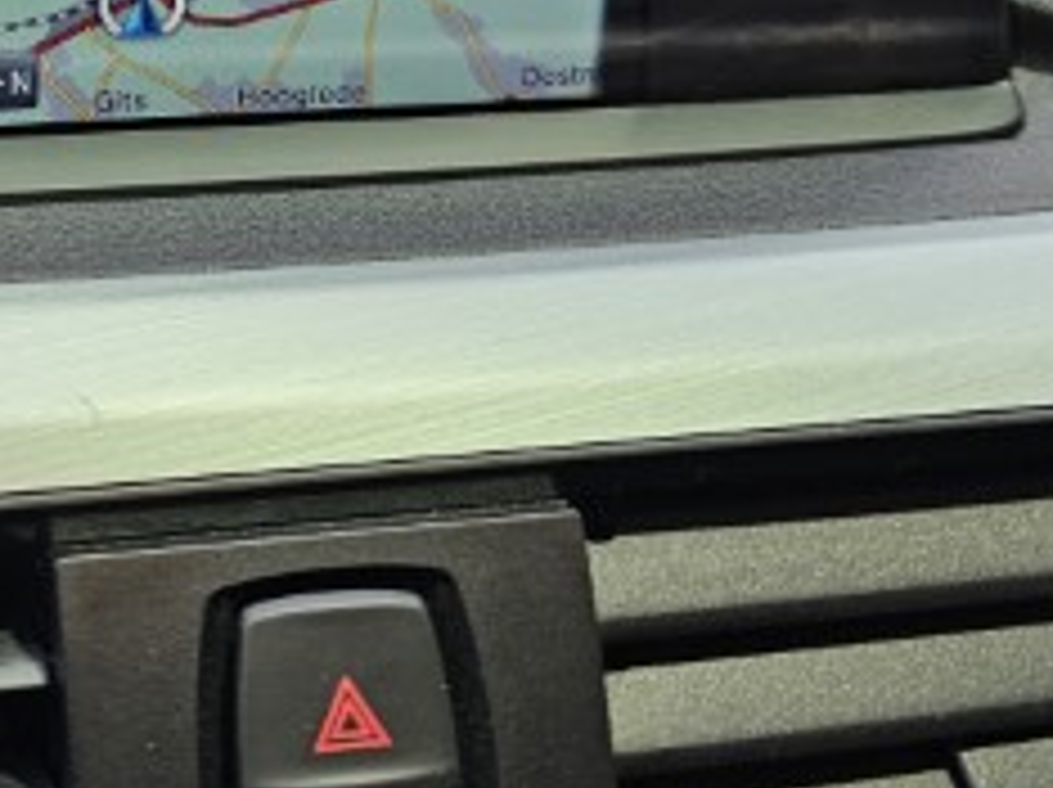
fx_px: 1914
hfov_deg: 29.0
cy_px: -131
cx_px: 32
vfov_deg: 21.7
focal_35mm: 63
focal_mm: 6.3
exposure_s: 1/71
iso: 100
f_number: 1.7
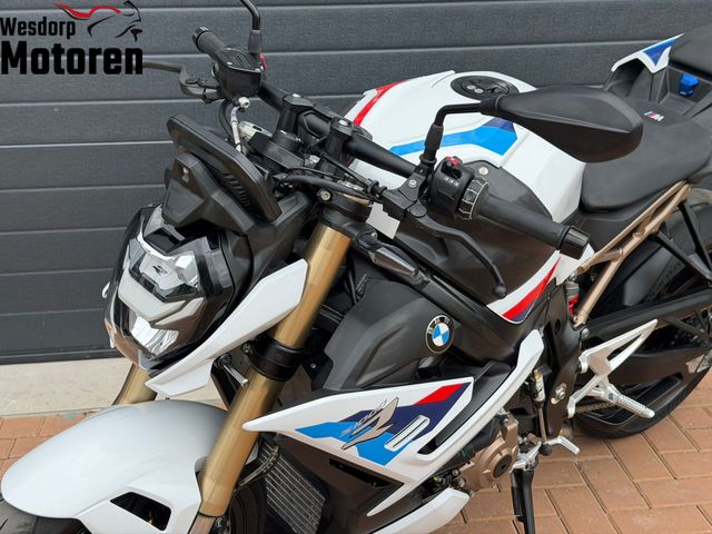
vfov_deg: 30.3
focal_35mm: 48
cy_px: 267
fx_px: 987
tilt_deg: -19.5
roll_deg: +1.1
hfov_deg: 39.7
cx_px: 356
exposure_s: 1/1883
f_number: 1.78
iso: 80
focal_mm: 6.76
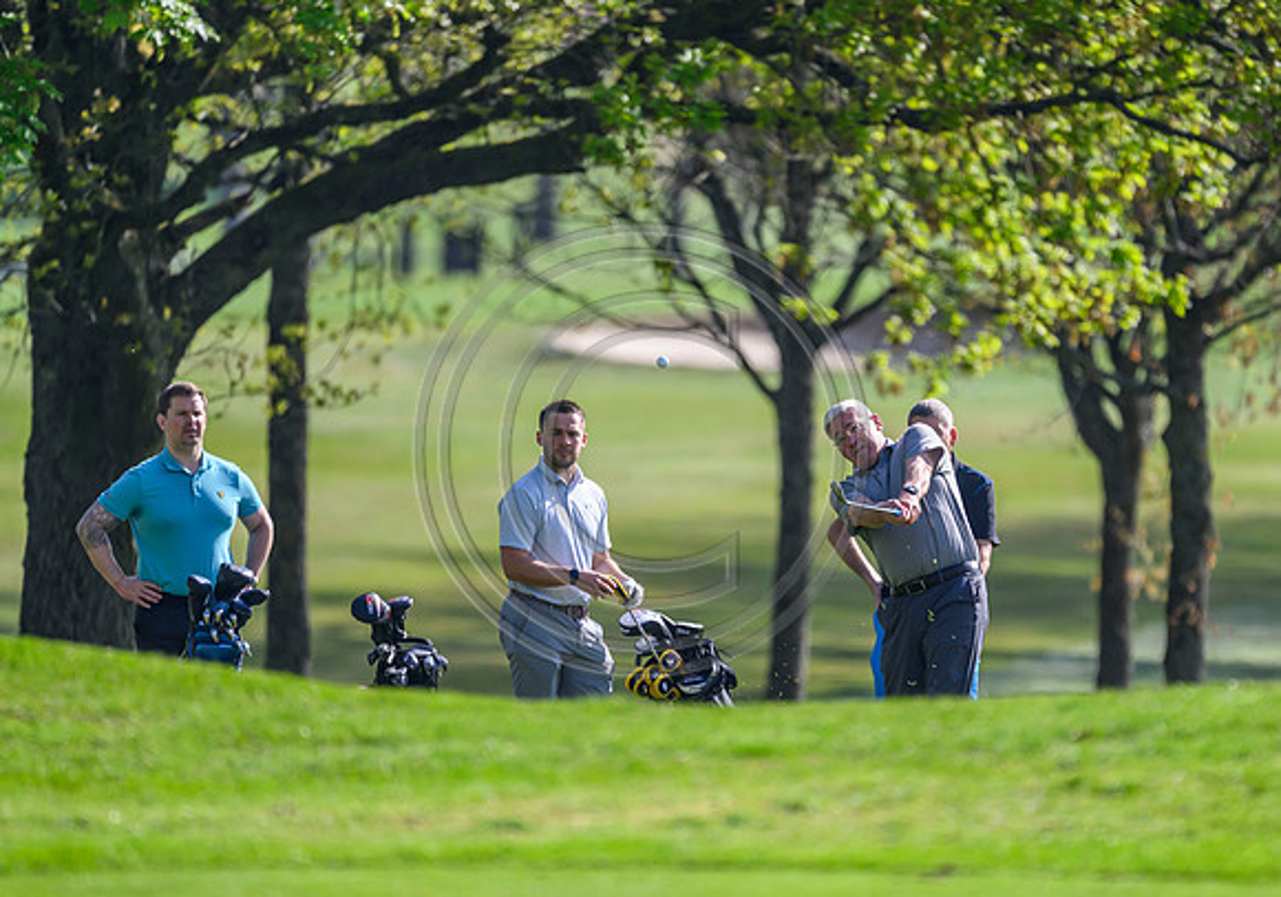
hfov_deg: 3.1
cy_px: 501
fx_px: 23382
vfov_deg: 2.2
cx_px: 752
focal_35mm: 647
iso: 500
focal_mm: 560
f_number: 4
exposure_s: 1/3200
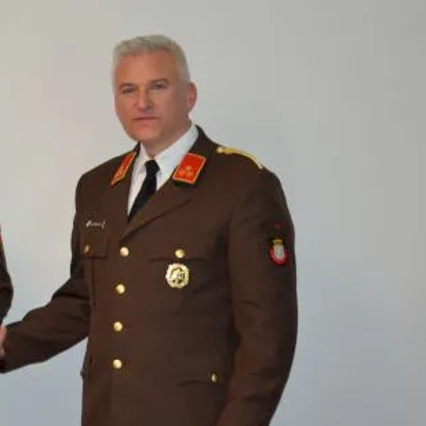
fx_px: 2158
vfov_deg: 11.3
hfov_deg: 11.2
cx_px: 17
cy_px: 221
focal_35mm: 155
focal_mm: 58
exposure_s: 1/60
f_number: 5
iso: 3200
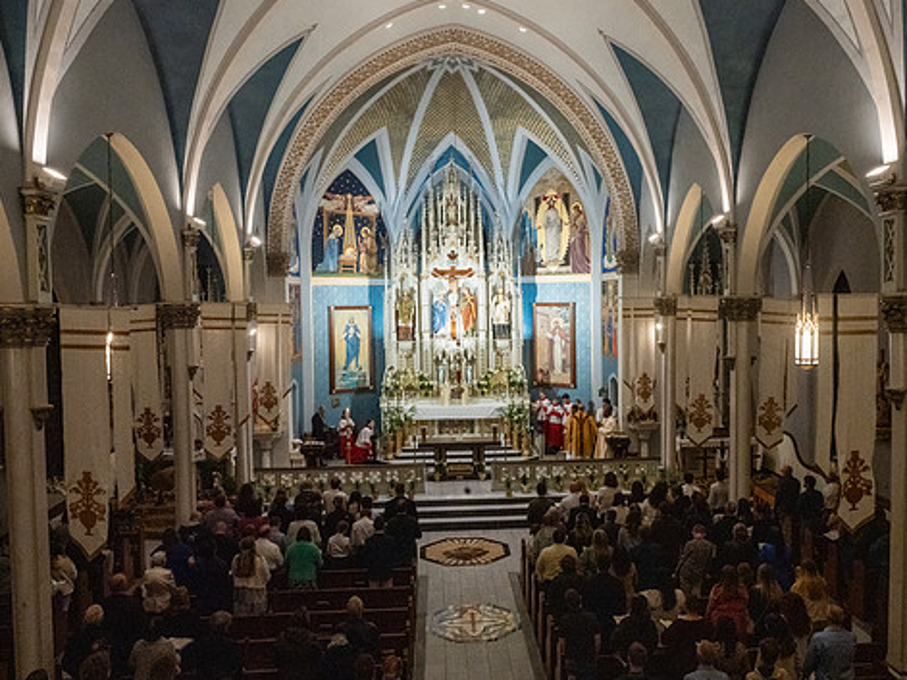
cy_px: 334
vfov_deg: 44.1
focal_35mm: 32
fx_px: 838
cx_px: 497
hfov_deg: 56.7
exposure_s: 1/60
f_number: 16
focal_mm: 27
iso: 5000
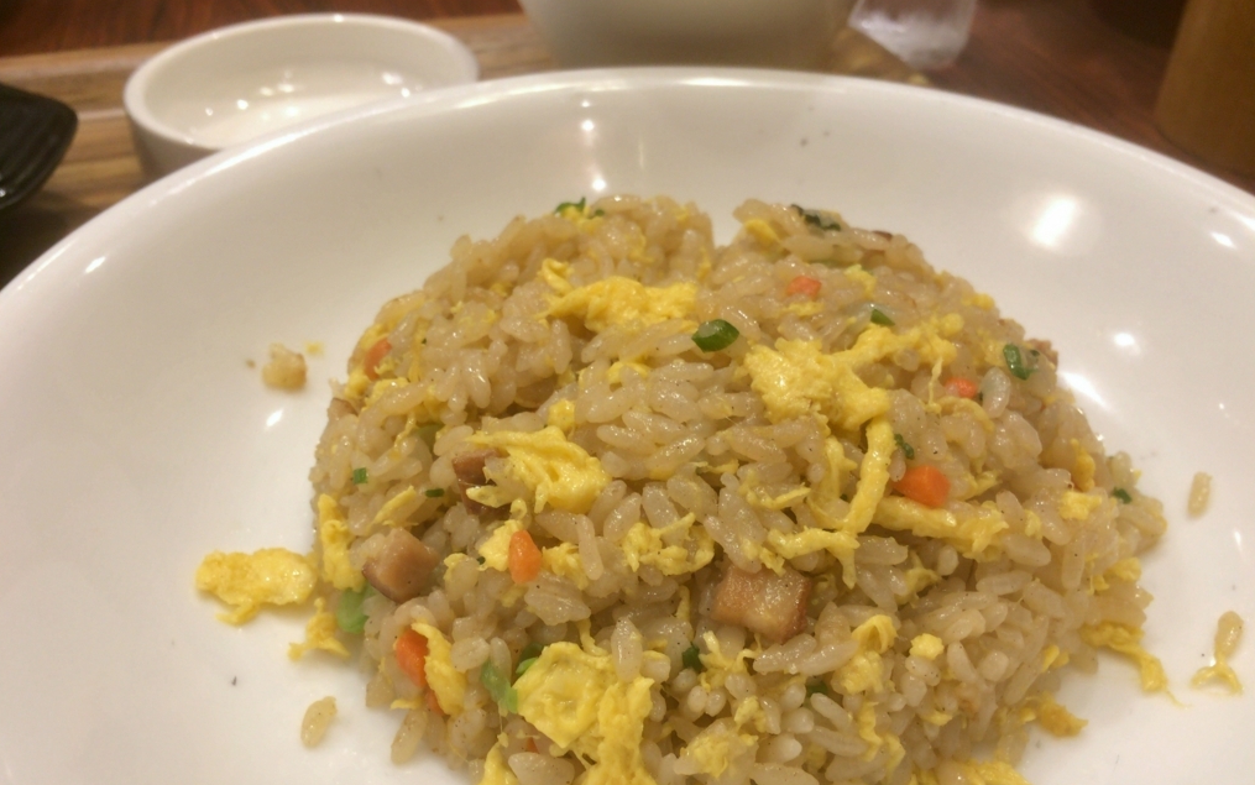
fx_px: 1061
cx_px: 624
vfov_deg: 40.6
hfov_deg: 61.2
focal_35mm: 31
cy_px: 439
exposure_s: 1/20
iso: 64
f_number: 2.2
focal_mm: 4.15
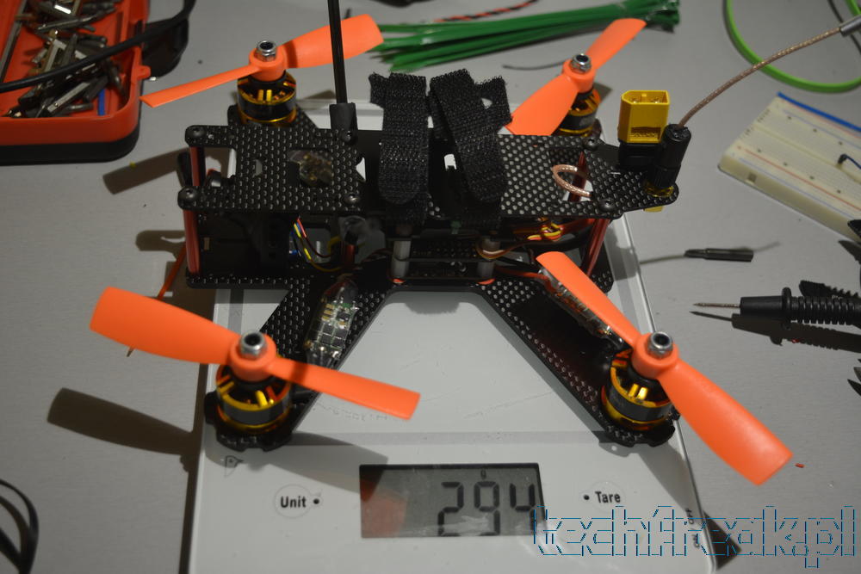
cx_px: 430
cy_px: 287
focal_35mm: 45
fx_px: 1076
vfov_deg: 29.9
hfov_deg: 43.6
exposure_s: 1/80
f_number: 4.2
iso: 400
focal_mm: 30
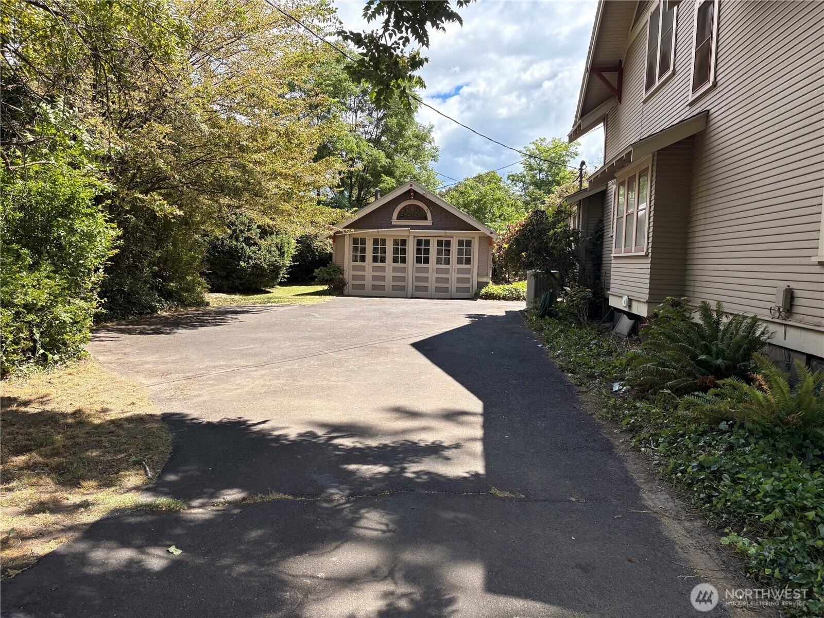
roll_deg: -1.4
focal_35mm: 26
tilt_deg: -4.0
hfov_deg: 67.3
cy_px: 309
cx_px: 412
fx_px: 619
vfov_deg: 53.1
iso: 64
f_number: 1.6
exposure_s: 1/1287
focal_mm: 5.96
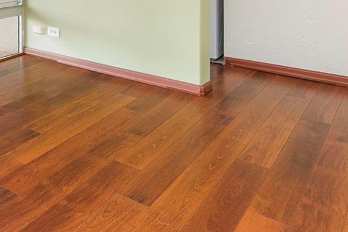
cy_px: -49
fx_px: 406
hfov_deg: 38.5
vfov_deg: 27.8
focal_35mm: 42
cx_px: -34
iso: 250
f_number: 8
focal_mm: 10
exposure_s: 1/20
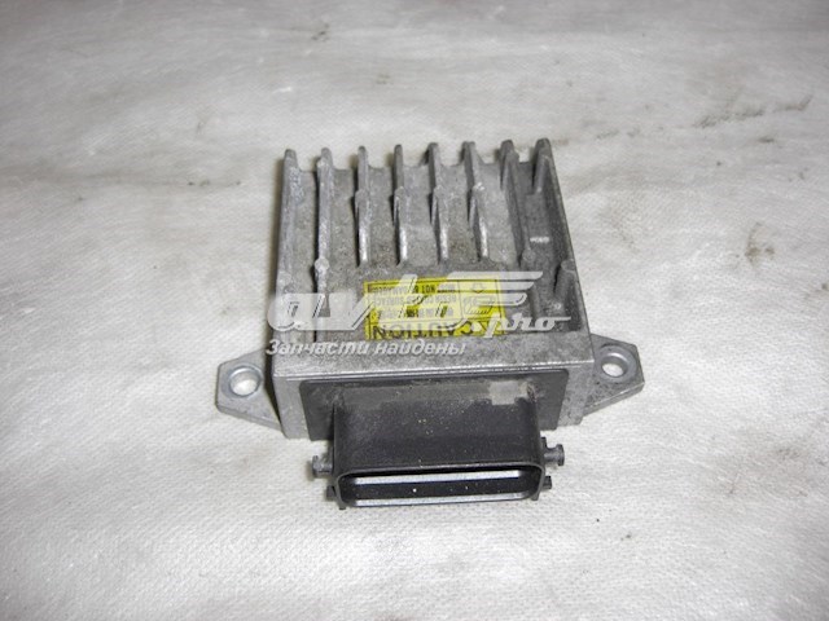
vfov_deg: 37.7
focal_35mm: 38
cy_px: 310
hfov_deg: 49.0
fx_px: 910
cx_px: 414
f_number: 2.8
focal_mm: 7.9
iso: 80
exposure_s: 1/60
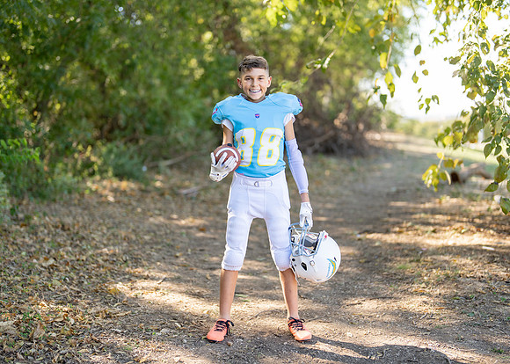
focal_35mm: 59
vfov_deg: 24.1
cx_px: 264
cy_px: 183
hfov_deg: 33.3
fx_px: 853
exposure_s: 1/1000
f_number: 1.2
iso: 100
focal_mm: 50
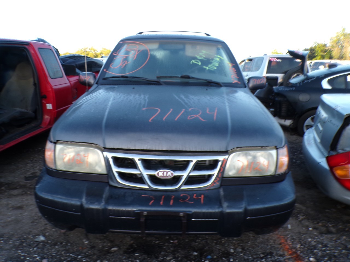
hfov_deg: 71.6
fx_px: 243
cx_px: 175
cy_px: 131
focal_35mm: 24
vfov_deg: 56.8
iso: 100
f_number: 4.4
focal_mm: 4.3
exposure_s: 1/70
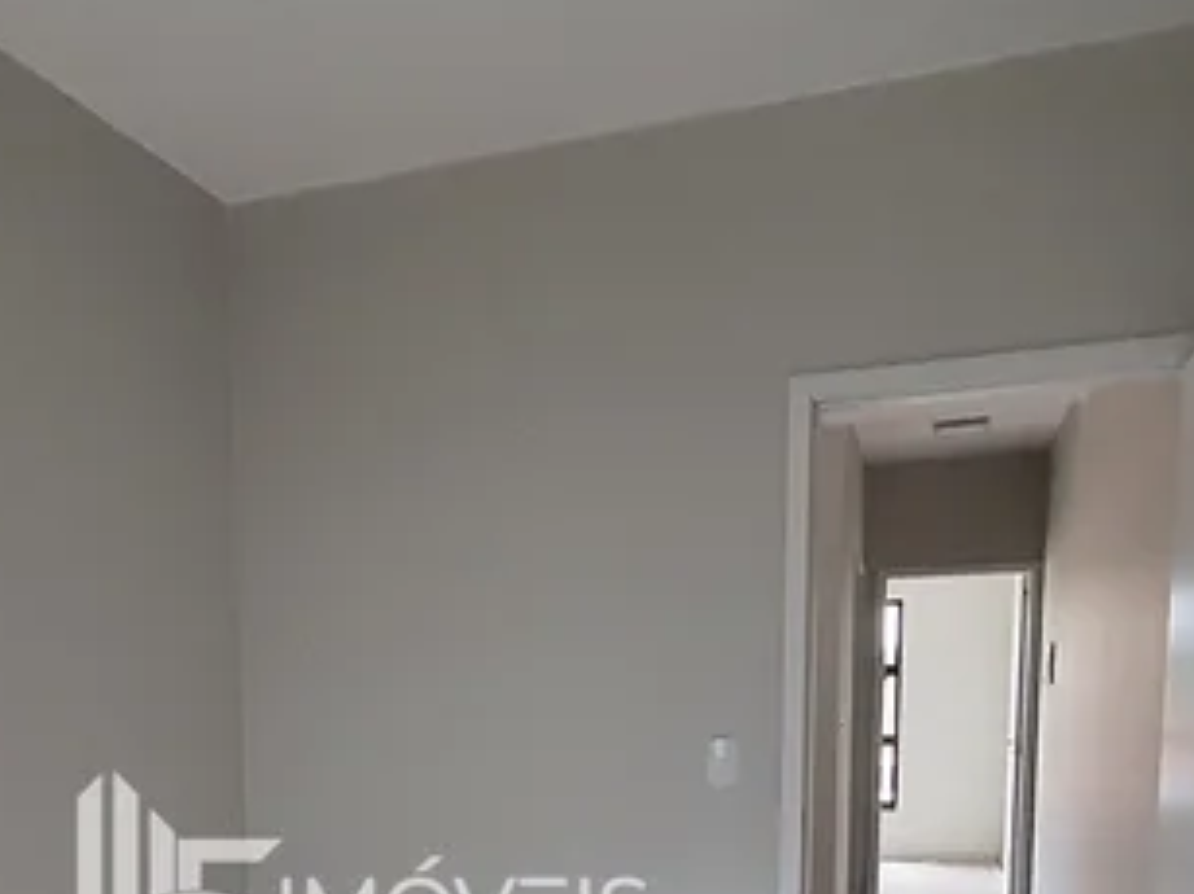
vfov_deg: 36.2
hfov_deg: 51.3
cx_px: 366
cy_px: 911
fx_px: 1207
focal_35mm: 35
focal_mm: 1.74
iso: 250
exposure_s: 1/50
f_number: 2.2
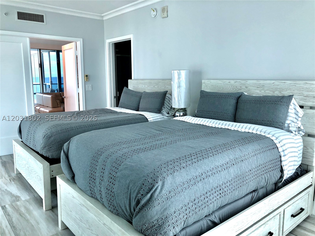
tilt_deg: -7.9
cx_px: 158
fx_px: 255
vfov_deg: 49.7
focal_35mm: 28
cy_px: 118
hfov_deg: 63.4
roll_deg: +0.3
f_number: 1.8
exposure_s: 1/120
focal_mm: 4
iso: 50
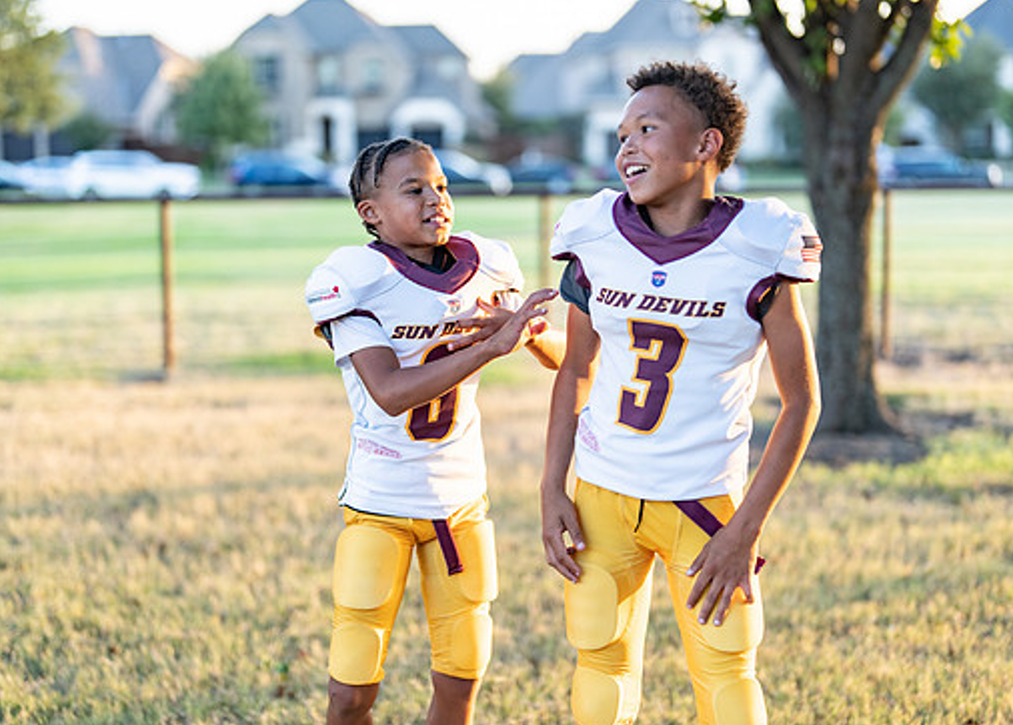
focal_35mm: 60
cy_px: 379
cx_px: 513
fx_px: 1727
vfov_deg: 23.7
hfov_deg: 32.7
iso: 100
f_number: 1.2
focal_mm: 50
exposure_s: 1/500
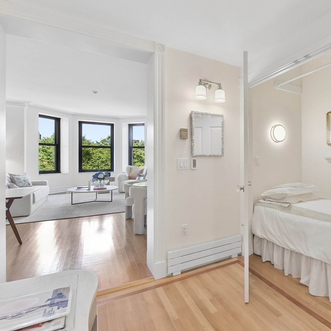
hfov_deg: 68.0
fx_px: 227
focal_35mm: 21
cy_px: 161
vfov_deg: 72.1
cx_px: 244
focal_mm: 16
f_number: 9
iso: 640
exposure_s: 1/15
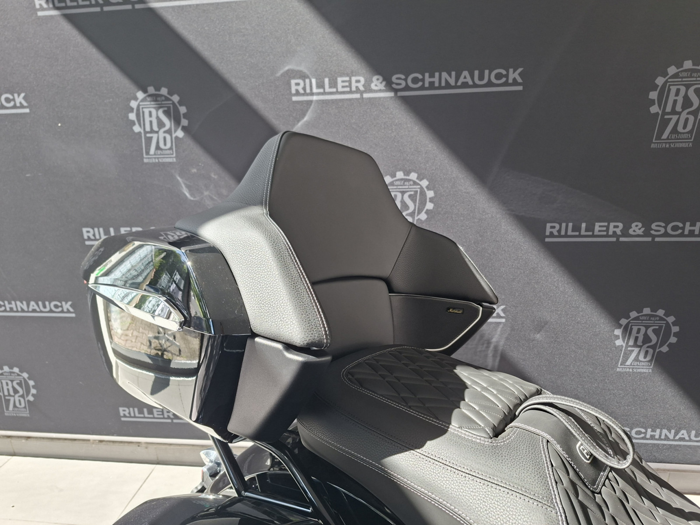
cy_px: 262
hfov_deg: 73.9
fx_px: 465
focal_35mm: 23
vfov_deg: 58.9
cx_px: 350
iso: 40
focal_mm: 5.54
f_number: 1.8
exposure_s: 1/144
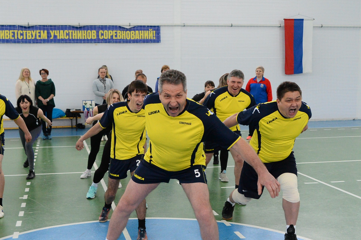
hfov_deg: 38.8
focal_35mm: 51
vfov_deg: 26.4
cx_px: 152
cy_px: 133
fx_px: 511
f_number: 5.6
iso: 8000
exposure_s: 1/320
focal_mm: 40
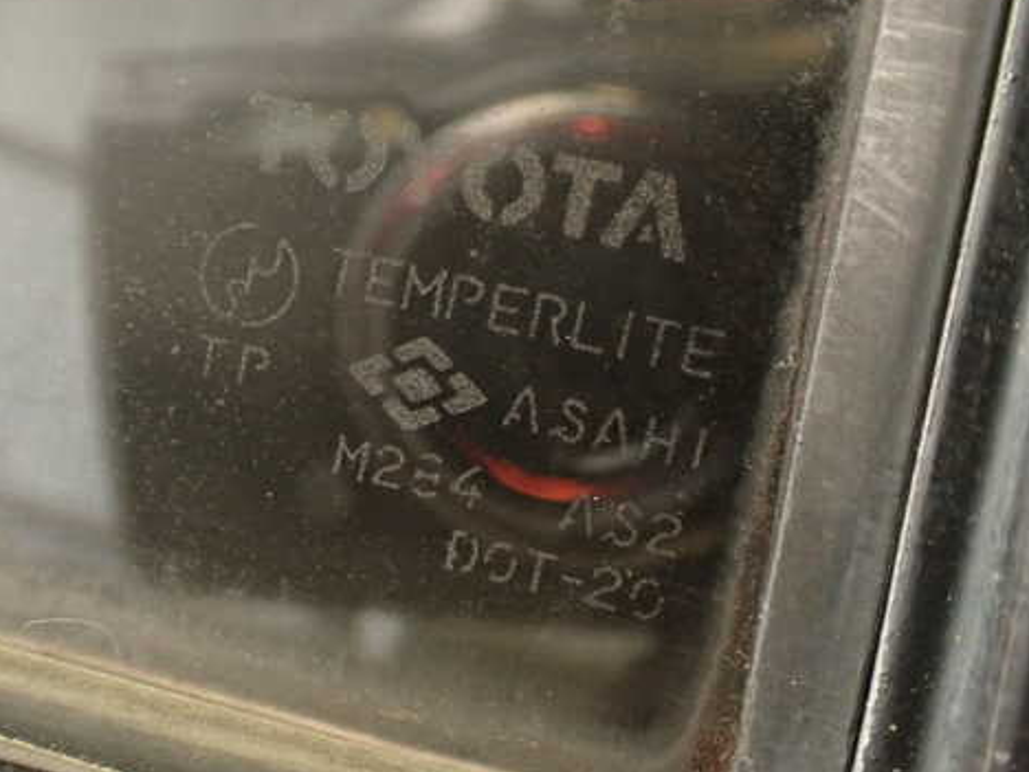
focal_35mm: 41
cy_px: 427
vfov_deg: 35.1
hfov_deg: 45.3
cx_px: 374
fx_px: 1219
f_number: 2.4
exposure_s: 1/30
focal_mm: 5.79
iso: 500
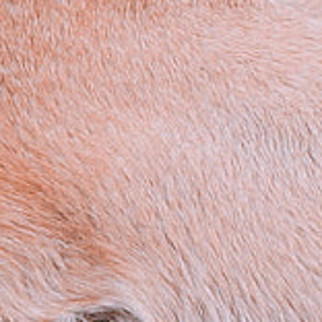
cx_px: 489
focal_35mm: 288
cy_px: -82
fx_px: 3031
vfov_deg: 6.0
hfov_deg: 6.0
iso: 160
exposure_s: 1/60
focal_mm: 22
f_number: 4
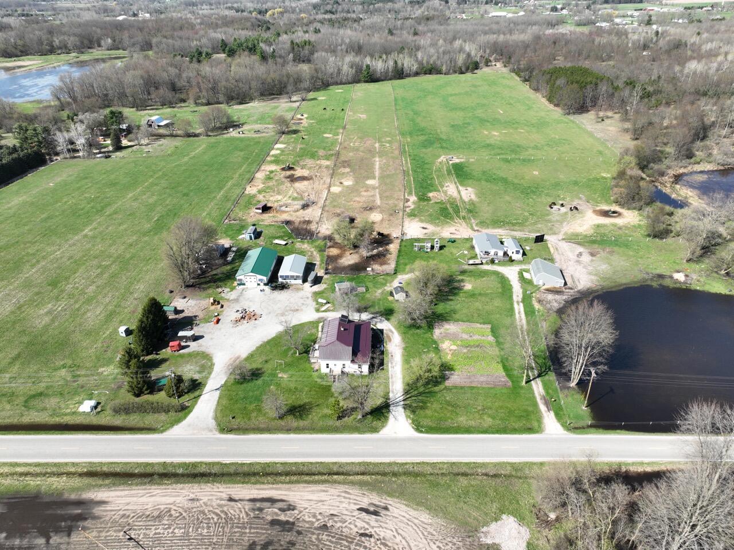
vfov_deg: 56.8
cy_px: 275
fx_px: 509
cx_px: 367
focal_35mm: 24
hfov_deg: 71.6
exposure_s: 1/1000
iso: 100
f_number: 2.8
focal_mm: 12.29
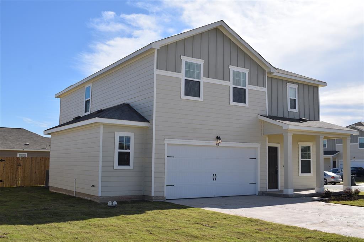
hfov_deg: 53.1
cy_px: 121
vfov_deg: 36.8
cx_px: 182
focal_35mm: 36
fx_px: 364
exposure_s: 1/500
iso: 200
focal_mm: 24
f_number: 11
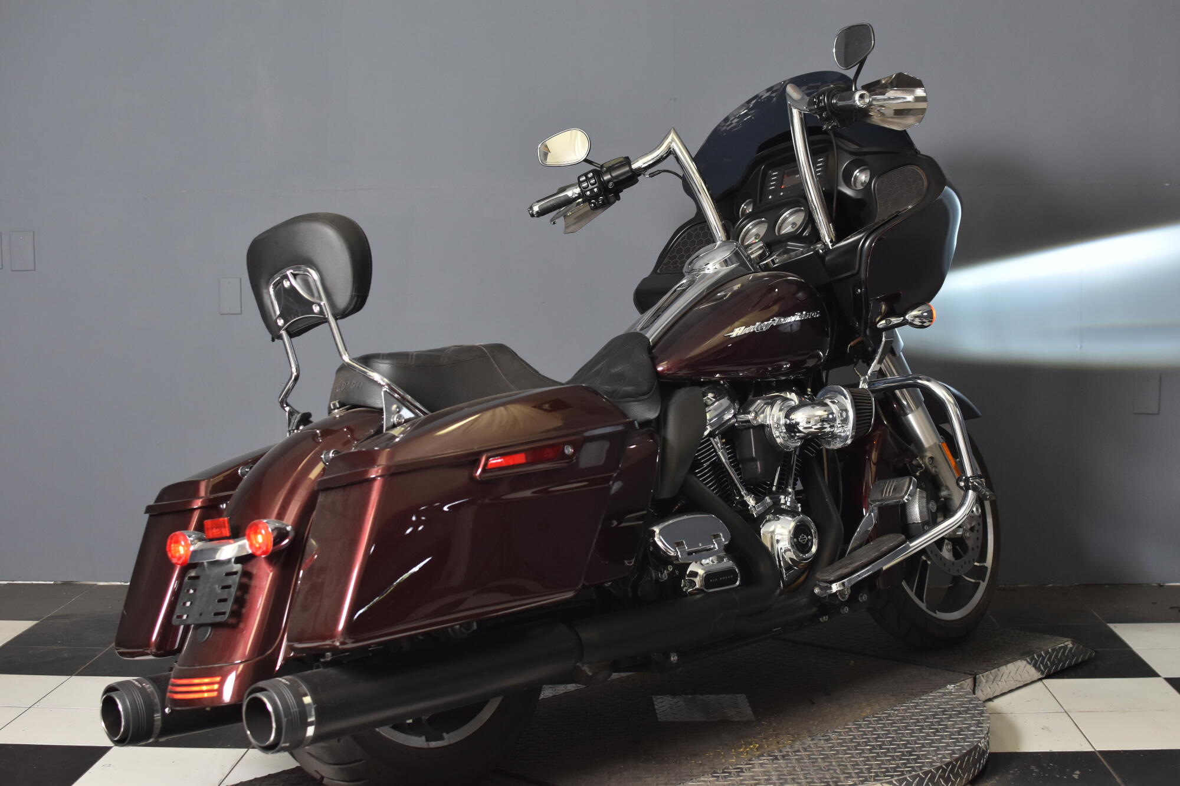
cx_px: 590
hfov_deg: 37.9
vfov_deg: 25.7
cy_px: 393
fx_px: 1721
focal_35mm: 52
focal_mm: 35
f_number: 4.5
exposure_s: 1/160
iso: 800
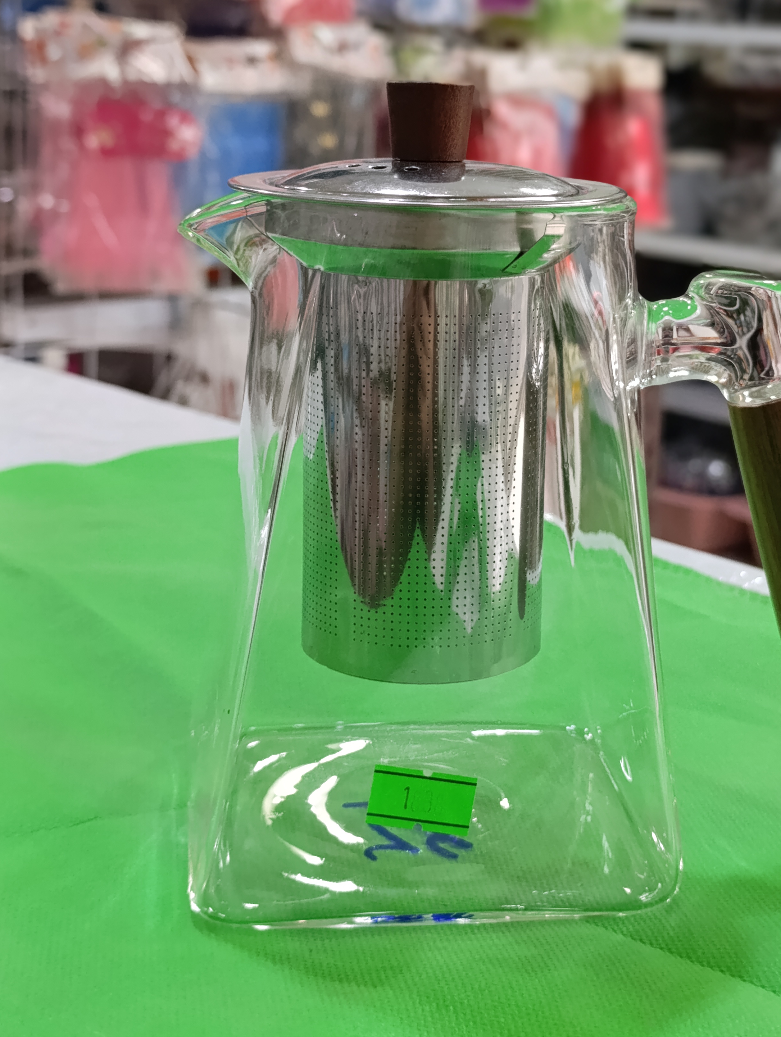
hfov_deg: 25.2
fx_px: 1741
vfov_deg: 33.0
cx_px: 474
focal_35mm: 58
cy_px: 390
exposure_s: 1/100
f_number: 1.6
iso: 800
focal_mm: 6.14
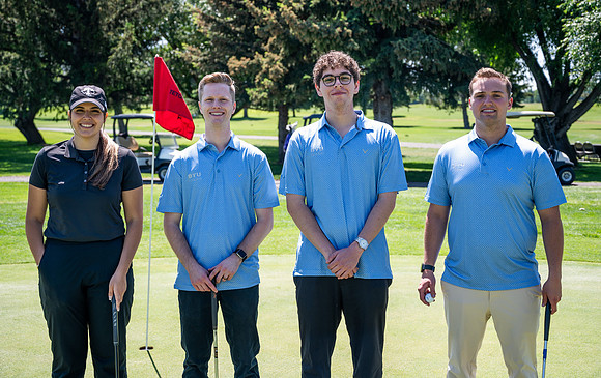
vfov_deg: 25.5
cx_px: 300
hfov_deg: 39.6
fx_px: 834
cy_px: 178
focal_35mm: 51
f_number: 4
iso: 250
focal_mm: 50
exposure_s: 1/800
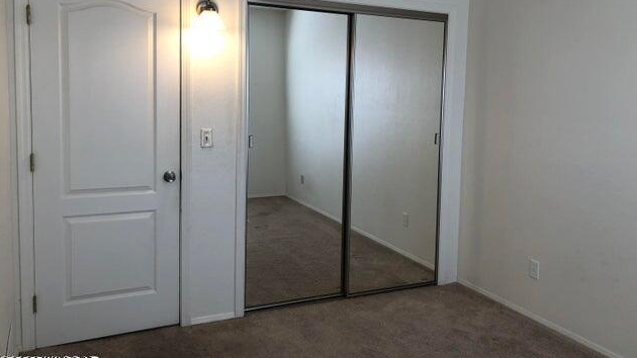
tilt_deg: -5.3
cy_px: 142
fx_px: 523
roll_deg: -1.4
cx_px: 322
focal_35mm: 31
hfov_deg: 62.6
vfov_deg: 37.6
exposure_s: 1/120
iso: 64
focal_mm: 3.99
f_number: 1.8
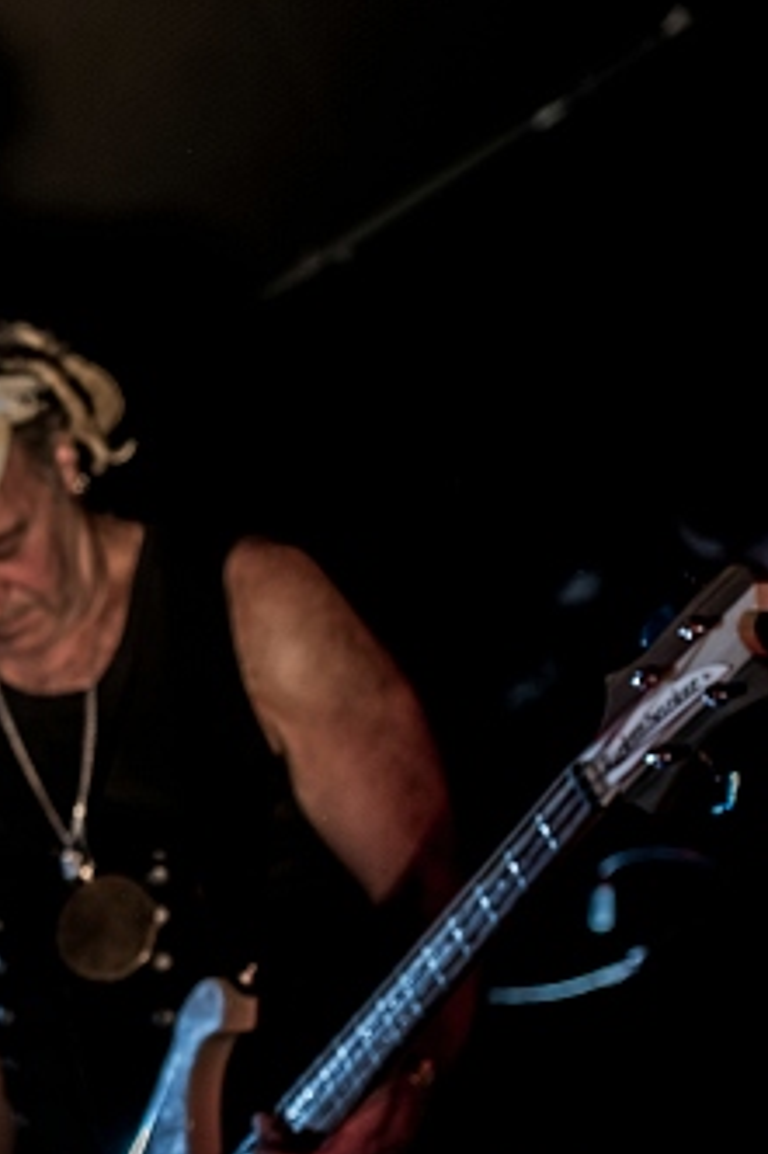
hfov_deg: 8.8
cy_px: 756
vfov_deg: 13.5
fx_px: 4869
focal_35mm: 152
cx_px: -372
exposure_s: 1/100
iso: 1250
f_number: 2.8
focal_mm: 70
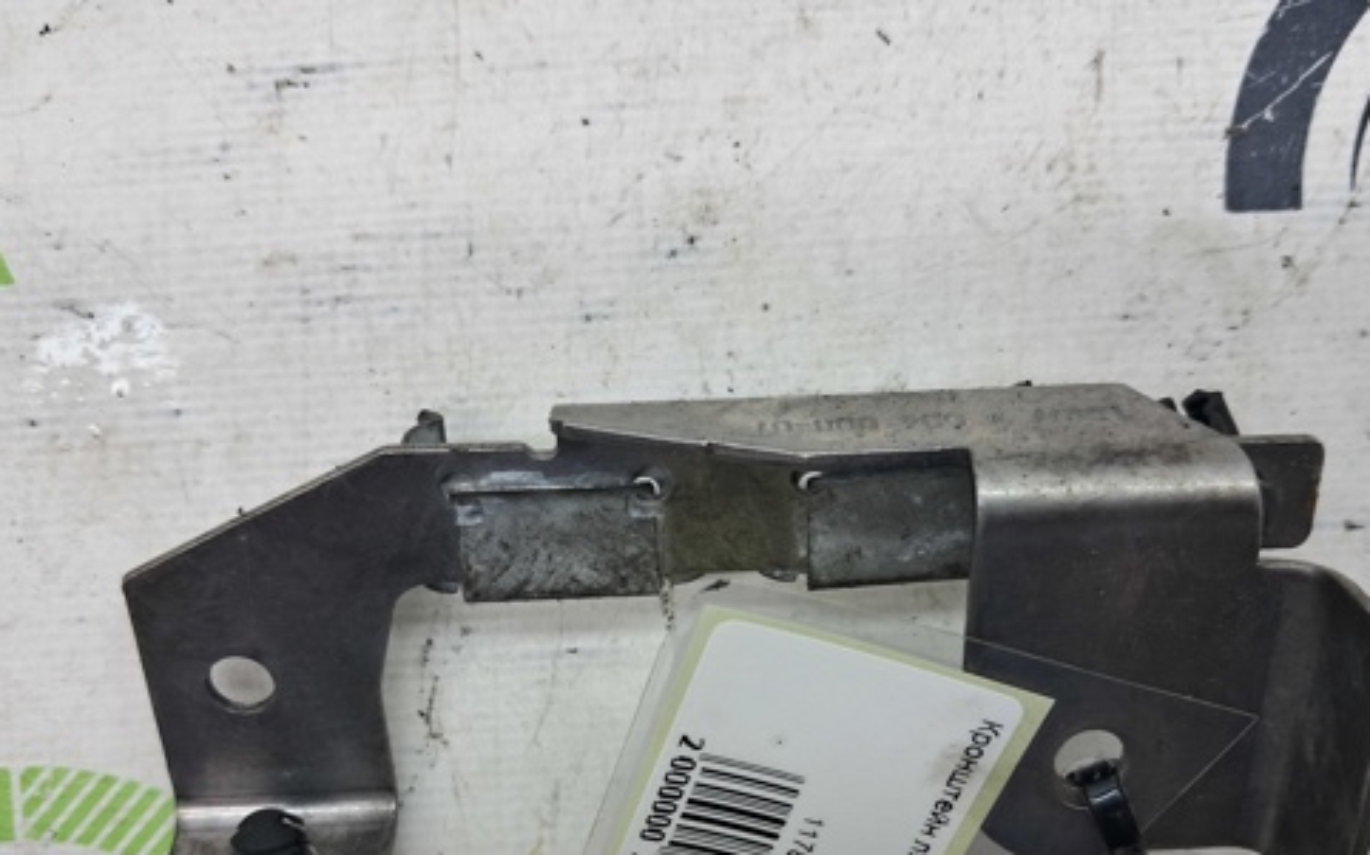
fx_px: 1418
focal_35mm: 38
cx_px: 719
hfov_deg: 51.5
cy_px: 635
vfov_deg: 33.0
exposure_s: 1/50
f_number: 1.8
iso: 50
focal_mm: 4
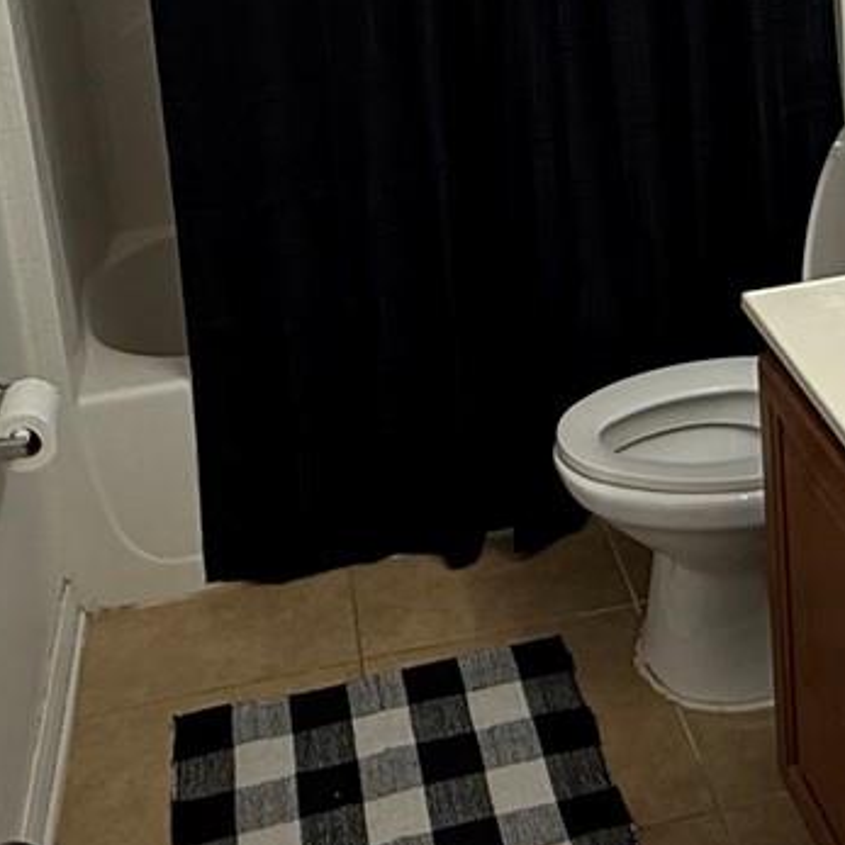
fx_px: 1574
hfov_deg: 29.8
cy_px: -112
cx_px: 572
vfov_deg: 27.2
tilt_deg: -11.2
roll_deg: +5.0
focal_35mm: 57
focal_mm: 2.22
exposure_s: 1/120
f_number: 2.2
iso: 100
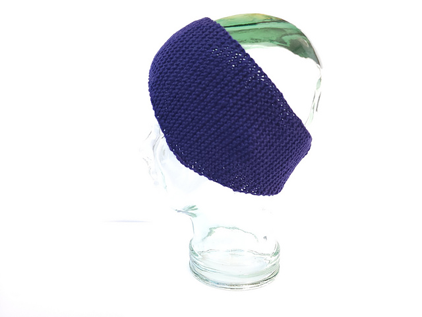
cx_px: 211
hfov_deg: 73.9
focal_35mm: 23
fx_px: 280
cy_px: 158
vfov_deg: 58.9
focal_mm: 6.4
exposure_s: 1/750
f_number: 1.8
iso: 250
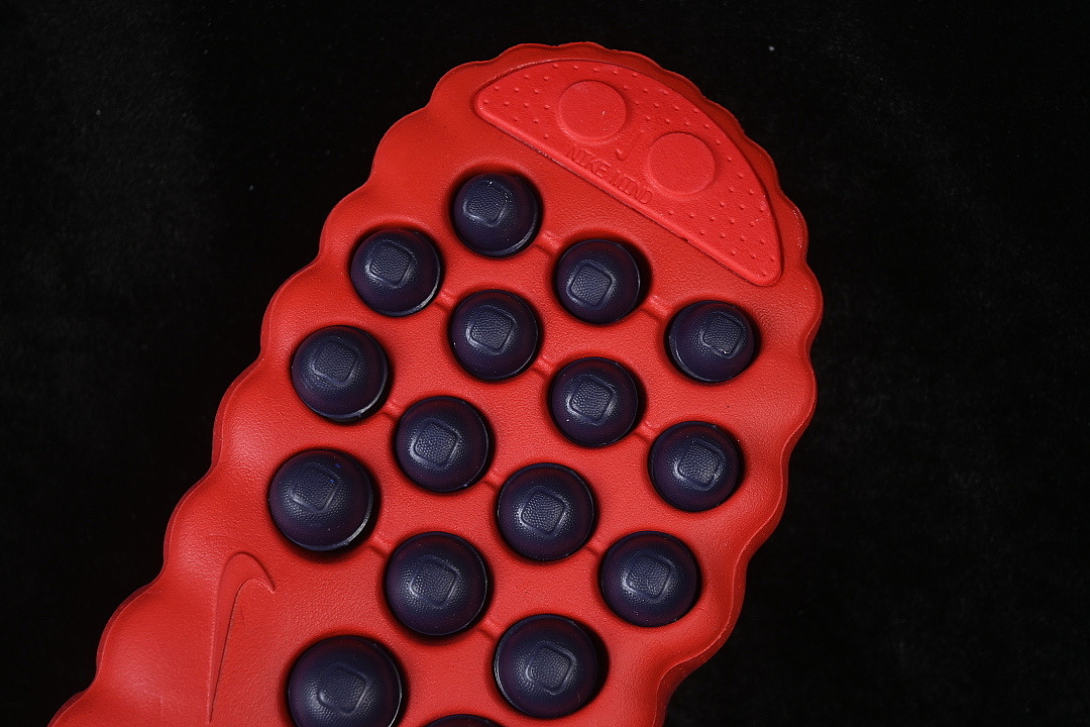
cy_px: 364
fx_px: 2271
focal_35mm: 75
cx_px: 545
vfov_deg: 18.2
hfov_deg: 27.0
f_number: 6.3
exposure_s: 1/60
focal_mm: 50
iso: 160
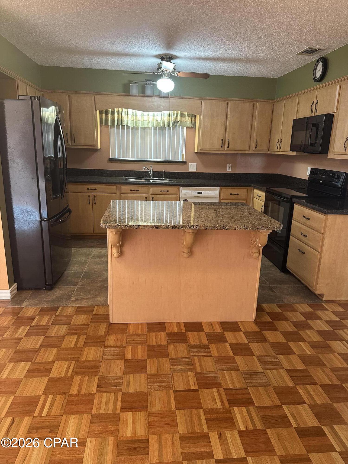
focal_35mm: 24
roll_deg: -2.1
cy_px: 232
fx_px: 322
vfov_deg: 71.6
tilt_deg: -14.4
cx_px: 174
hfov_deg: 56.8
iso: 400
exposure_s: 1/60
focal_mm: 6.86
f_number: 1.78
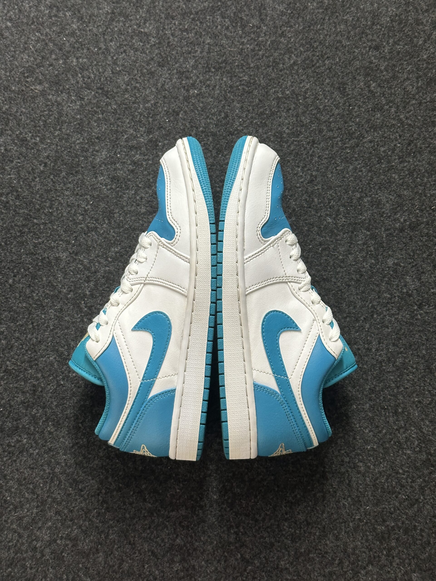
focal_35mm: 48
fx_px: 806
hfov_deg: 30.3
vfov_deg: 39.7
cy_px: 290
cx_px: 218
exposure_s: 1/36
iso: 250
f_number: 1.78
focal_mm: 6.86
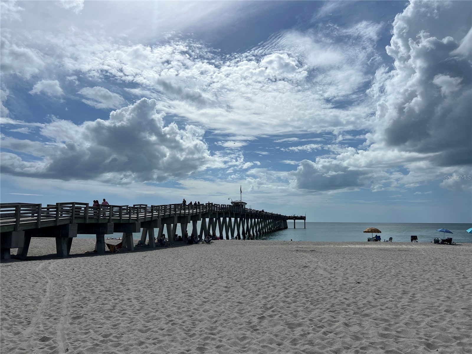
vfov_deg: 53.1
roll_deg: -0.2
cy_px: 177
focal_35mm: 26
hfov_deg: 67.3
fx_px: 355
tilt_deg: +7.3
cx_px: 236
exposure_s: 1/16393
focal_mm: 5.7
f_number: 1.5
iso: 40
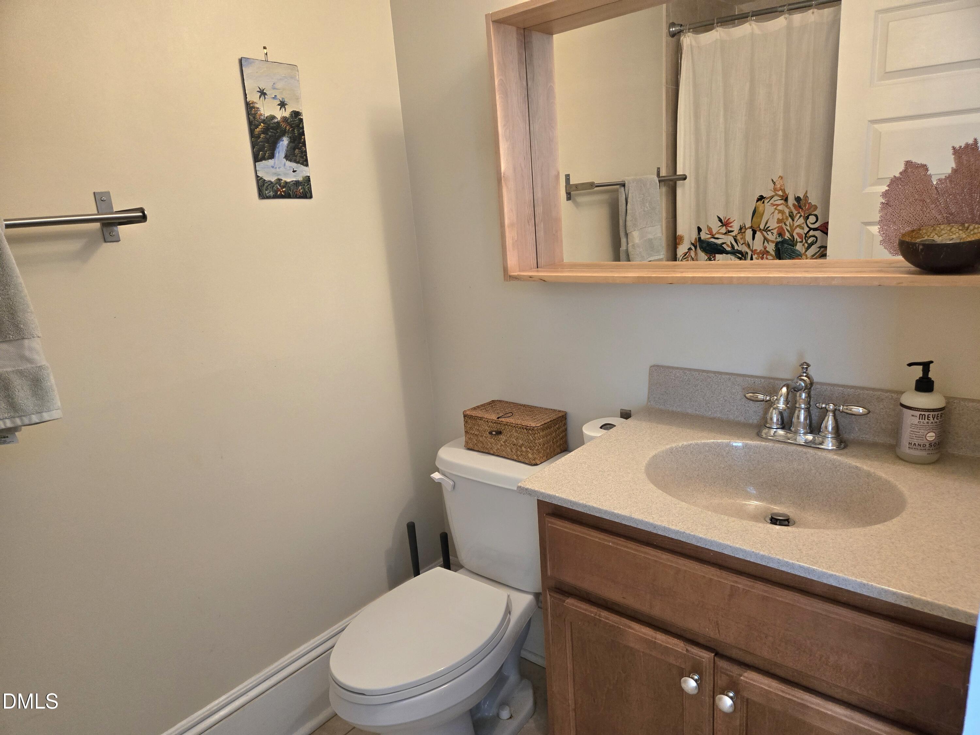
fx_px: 651
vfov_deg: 58.9
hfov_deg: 73.9
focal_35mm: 23
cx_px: 490
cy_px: 368
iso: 500
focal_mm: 5.4
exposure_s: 1/120
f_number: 1.8
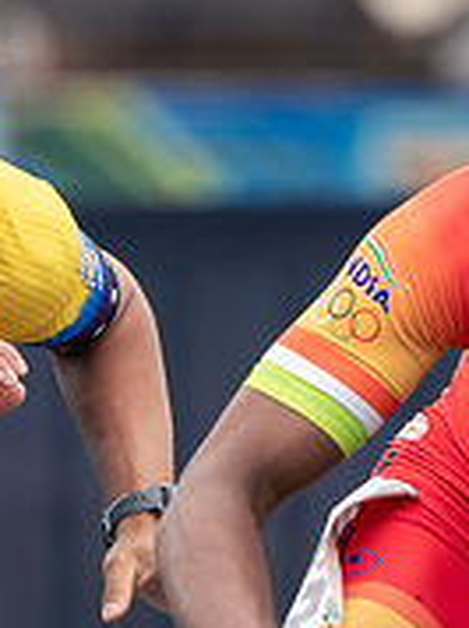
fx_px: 23994
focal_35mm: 1325
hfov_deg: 1.1
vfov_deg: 1.5
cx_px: 264
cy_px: 354
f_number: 2.8
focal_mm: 200
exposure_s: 1/1000
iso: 125
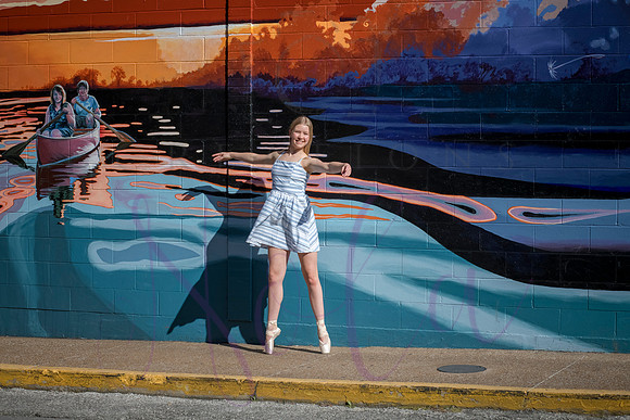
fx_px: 1400
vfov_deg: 17.1
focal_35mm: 80
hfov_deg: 25.4
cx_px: 315
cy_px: 210
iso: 400
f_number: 10
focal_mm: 80
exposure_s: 1/1000
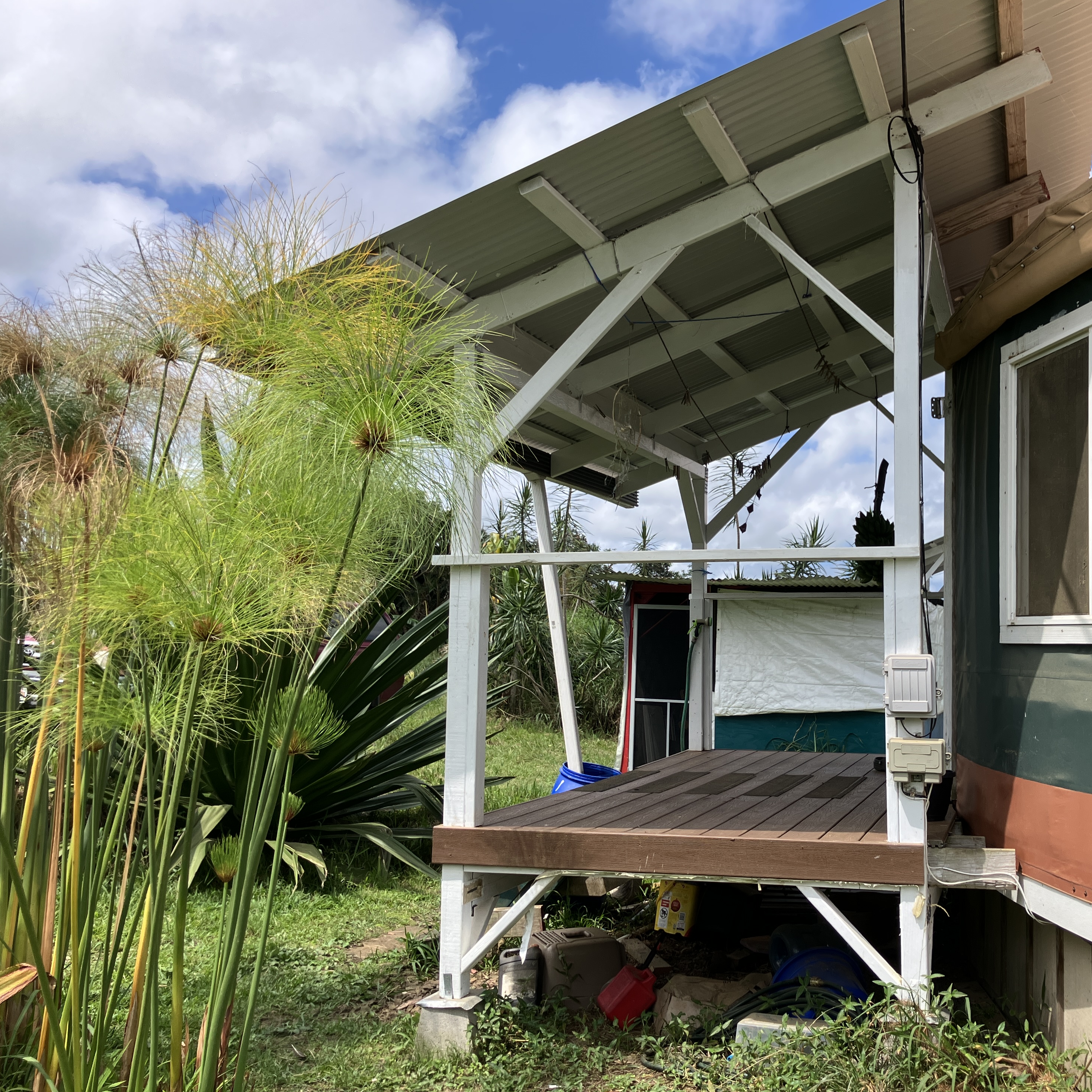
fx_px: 1213
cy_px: 548
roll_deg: -1.3
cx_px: 741
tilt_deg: +5.1
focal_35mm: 34
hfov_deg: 47.5
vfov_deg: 48.5
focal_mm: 3.99
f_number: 1.8
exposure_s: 1/1567
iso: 32
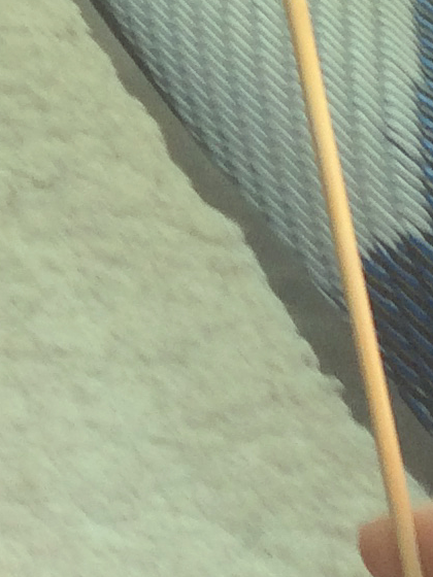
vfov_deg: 11.6
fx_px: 2819
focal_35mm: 169
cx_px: -568
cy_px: 69
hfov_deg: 8.2
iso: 40
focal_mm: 4.15
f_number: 2.2
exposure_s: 1/60
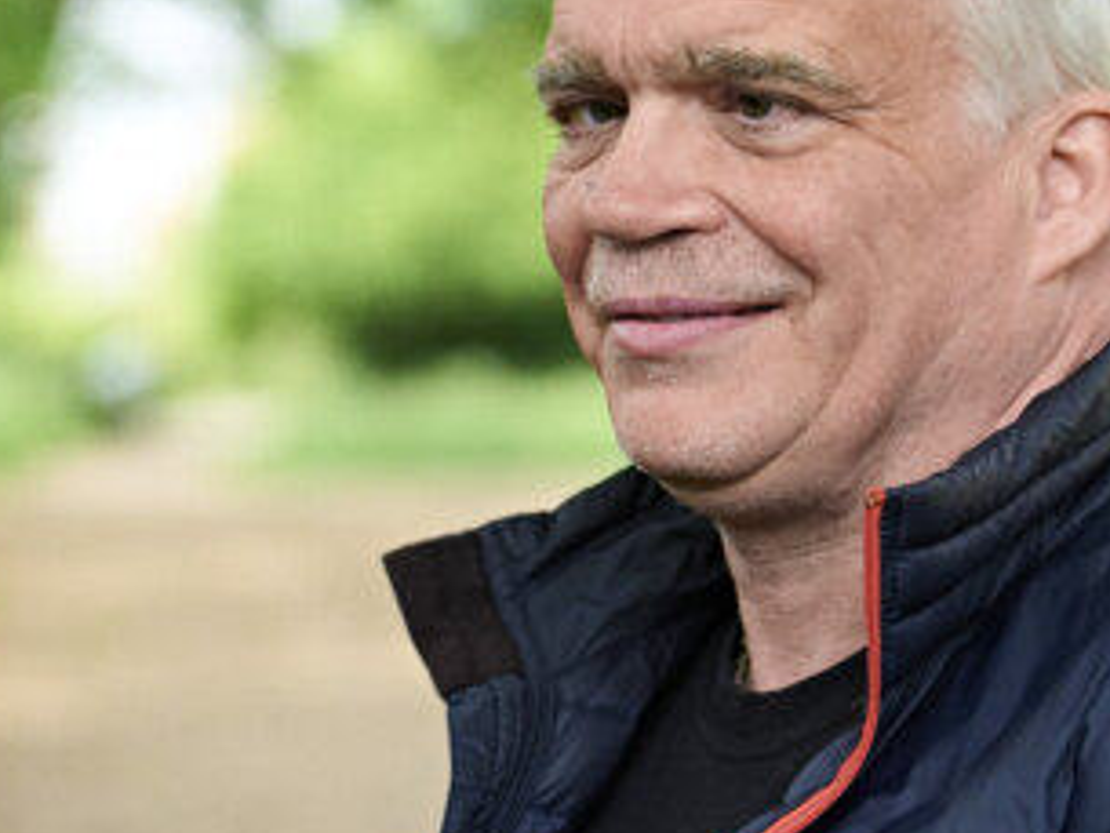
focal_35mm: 200
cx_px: 182
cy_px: 355
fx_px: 6416
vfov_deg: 7.4
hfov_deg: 9.9
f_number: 2.8
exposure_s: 1/3200
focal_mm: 62
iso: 1250
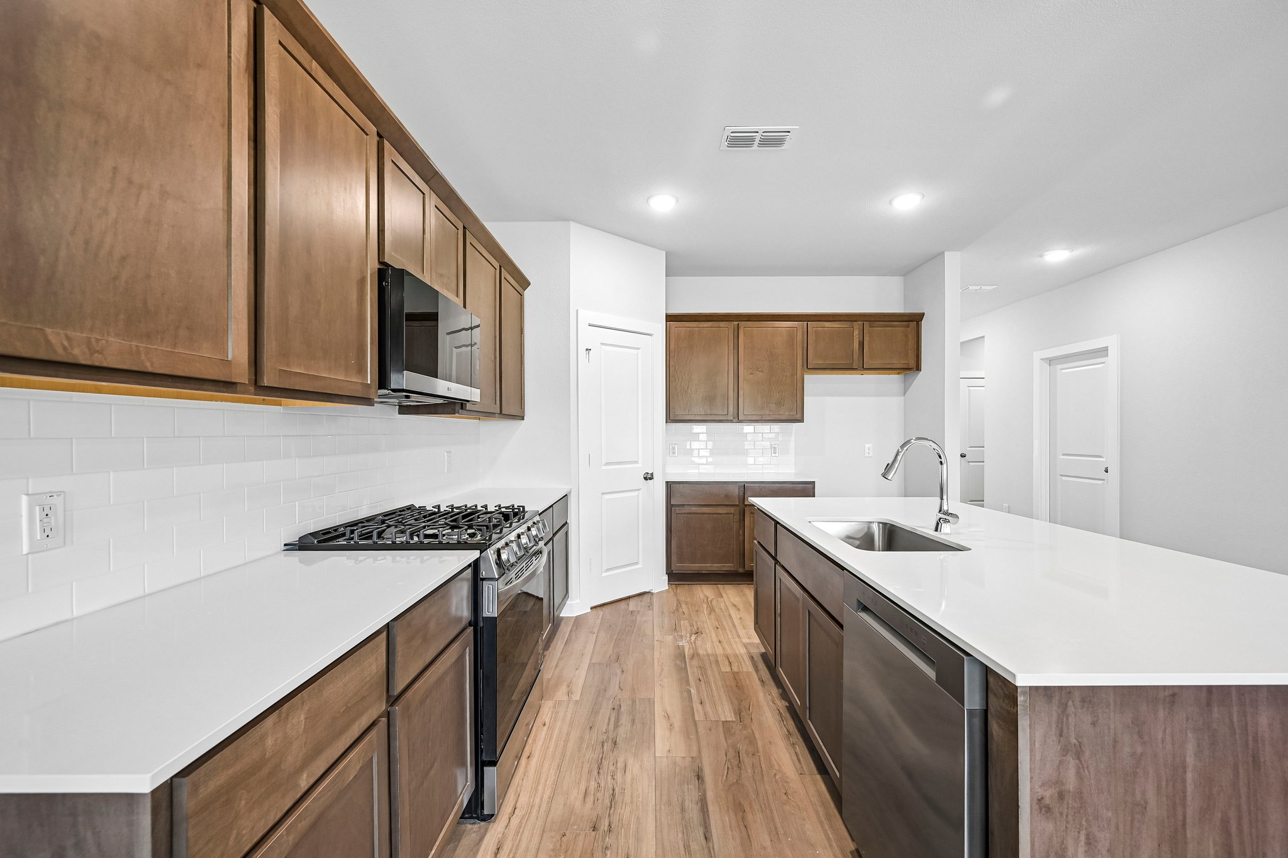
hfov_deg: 104.3
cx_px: 644
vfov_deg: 81.2
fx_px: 501
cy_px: 429
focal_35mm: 14
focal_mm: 14
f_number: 9
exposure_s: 1/8
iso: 250
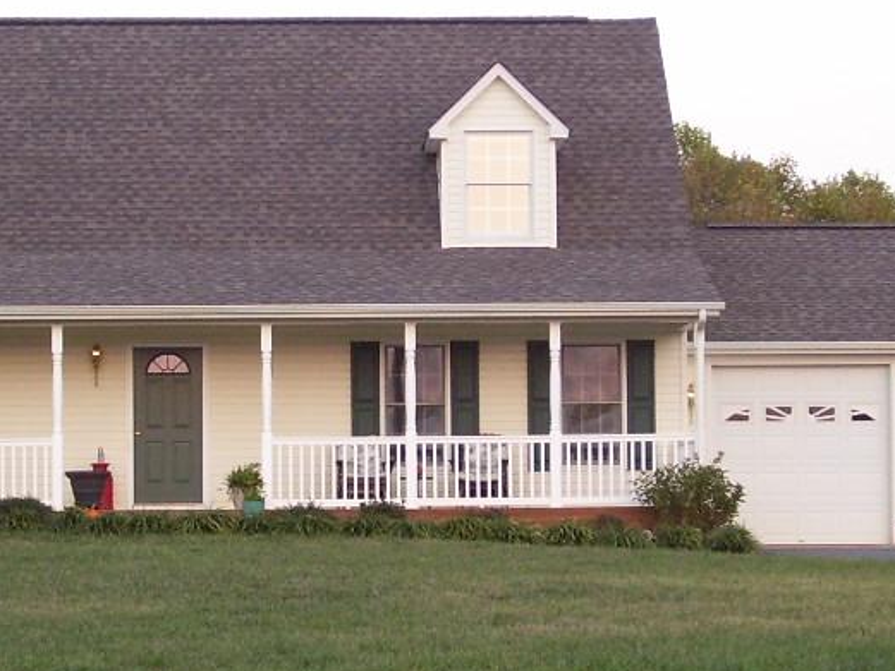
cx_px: 313
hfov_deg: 16.1
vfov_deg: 12.2
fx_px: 3155
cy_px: 340
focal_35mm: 122
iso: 125
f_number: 3.4
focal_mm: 8.6
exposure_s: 1/60
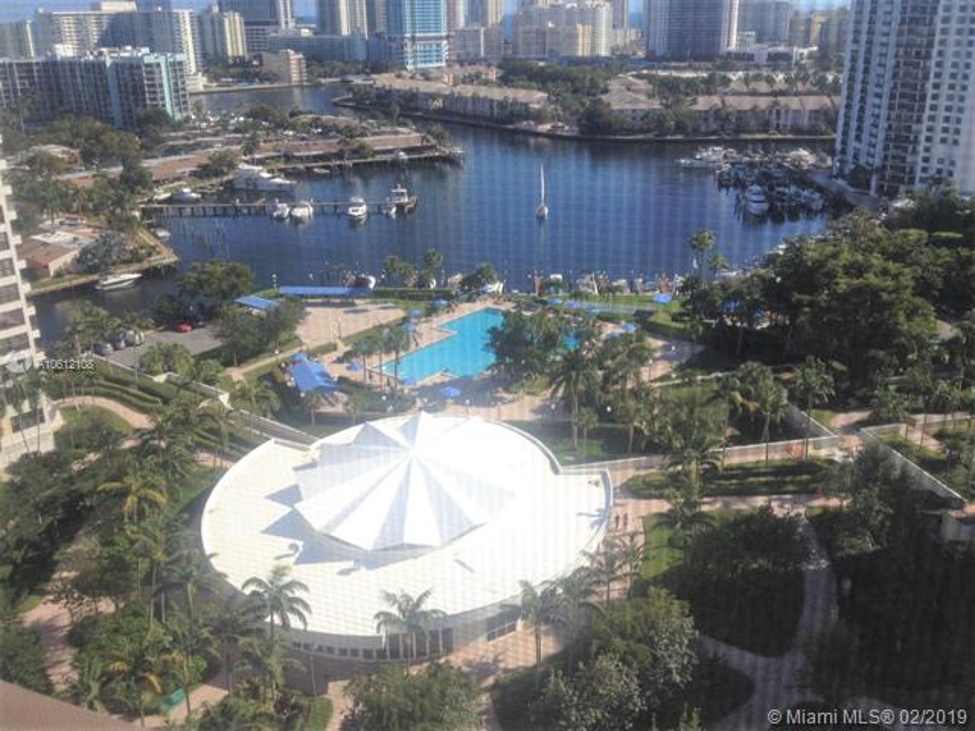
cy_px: 366
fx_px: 986
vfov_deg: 40.7
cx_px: 488
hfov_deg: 52.6
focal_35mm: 35
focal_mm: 4.28
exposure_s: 1/1151
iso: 50
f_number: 2.4
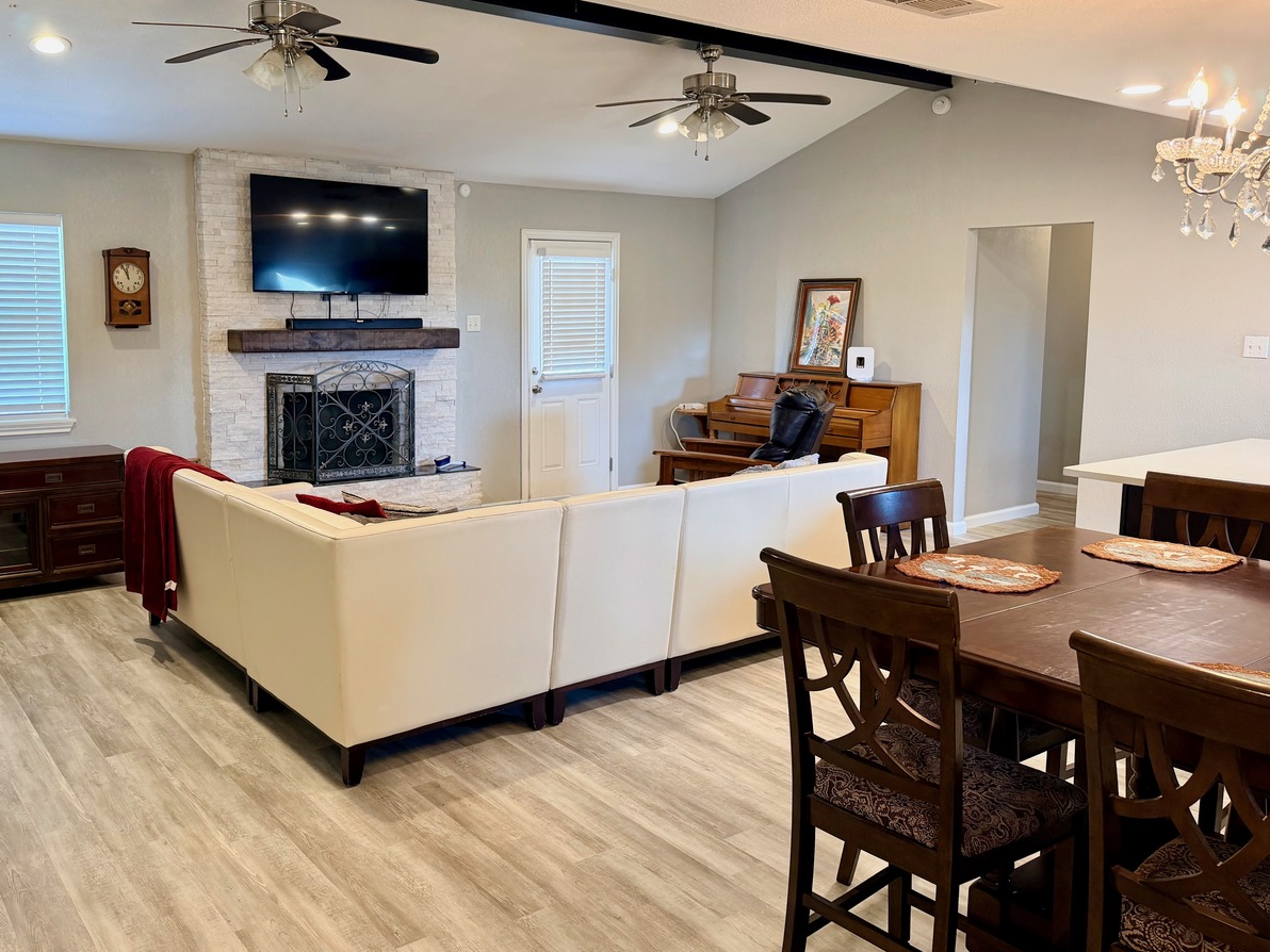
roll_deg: +0.5
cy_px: 421
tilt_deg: -7.2
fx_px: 1064
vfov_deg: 48.1
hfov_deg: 61.2
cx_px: 522
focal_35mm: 29
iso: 200
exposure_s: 1/60
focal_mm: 6.76
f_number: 1.78
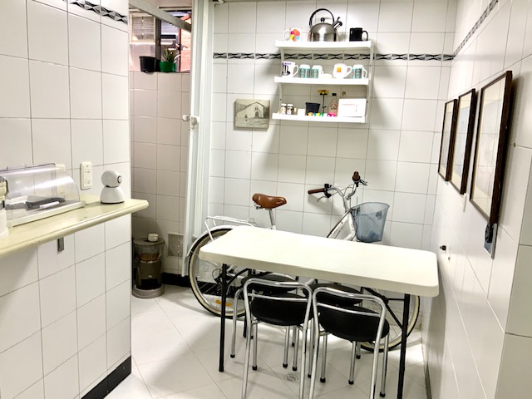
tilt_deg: -8.8
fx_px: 446
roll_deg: -1.5
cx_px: 266
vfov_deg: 48.2
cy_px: 200
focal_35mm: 29
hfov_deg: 61.7
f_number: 1.8
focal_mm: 3
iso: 80
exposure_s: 1/60
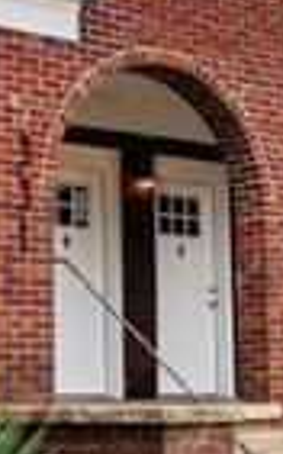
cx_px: 167
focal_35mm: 125
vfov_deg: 16.7
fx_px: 1544
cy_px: 213
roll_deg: +1.5
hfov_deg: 10.5
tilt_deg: +7.1
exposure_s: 1/365
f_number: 1.5
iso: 50
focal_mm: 5.7
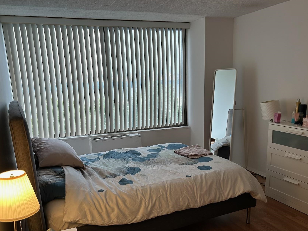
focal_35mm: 32
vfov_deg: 43.9
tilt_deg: -13.9
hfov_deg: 56.8
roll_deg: +3.2
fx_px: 285
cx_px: 150
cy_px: 140
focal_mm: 5.7
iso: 100
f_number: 1.5
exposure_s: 1/120
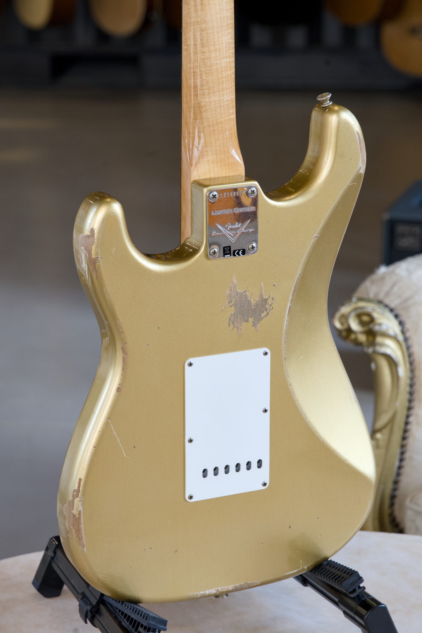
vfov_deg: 19.5
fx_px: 1846
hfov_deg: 13.0
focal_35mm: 105
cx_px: 211
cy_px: 316
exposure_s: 1/80
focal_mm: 105
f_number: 8
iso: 3200
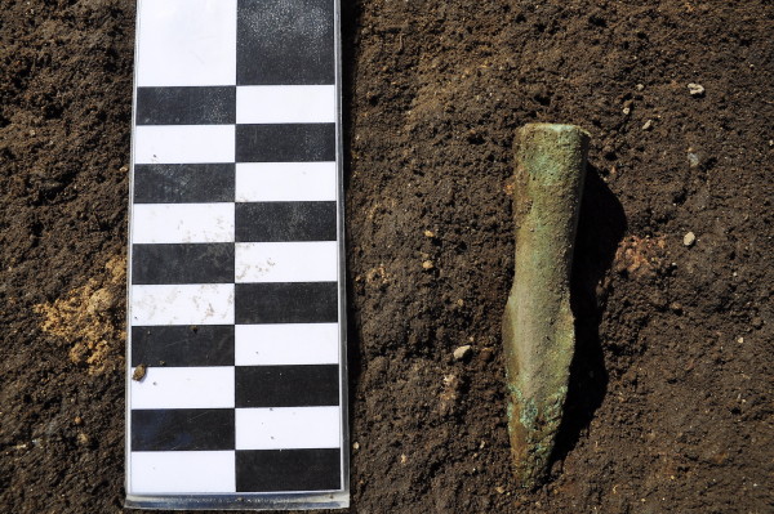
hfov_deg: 62.0
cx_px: 387
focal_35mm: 30
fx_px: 644
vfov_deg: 43.5
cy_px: 257
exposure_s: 1/400
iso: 200
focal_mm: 20
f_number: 10
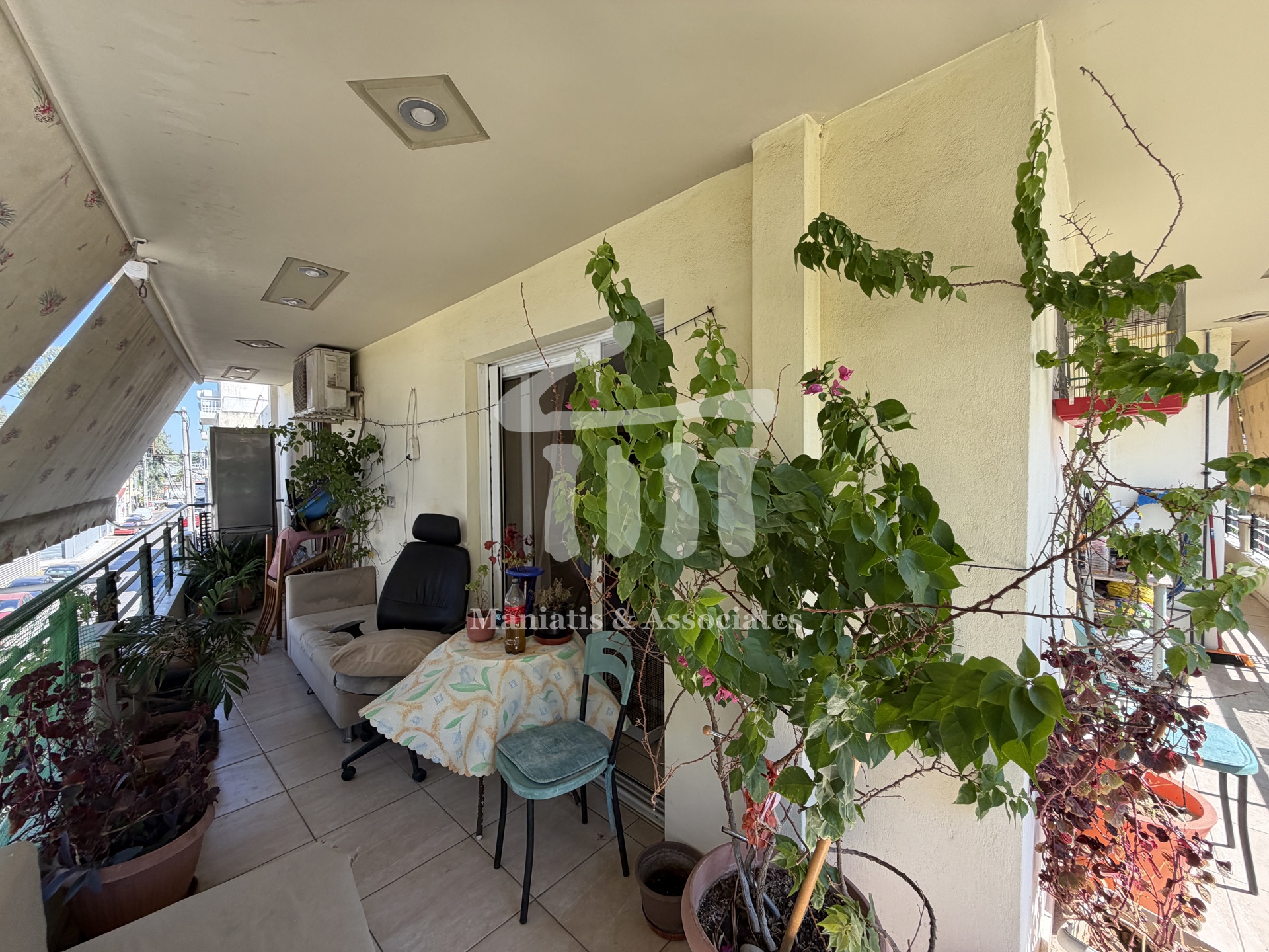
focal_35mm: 14
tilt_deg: -1.6
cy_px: 476
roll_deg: +0.3
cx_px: 634
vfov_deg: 85.7
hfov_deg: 102.1
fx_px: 513
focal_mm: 2.22
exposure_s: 1/233
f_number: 2.2
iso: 50
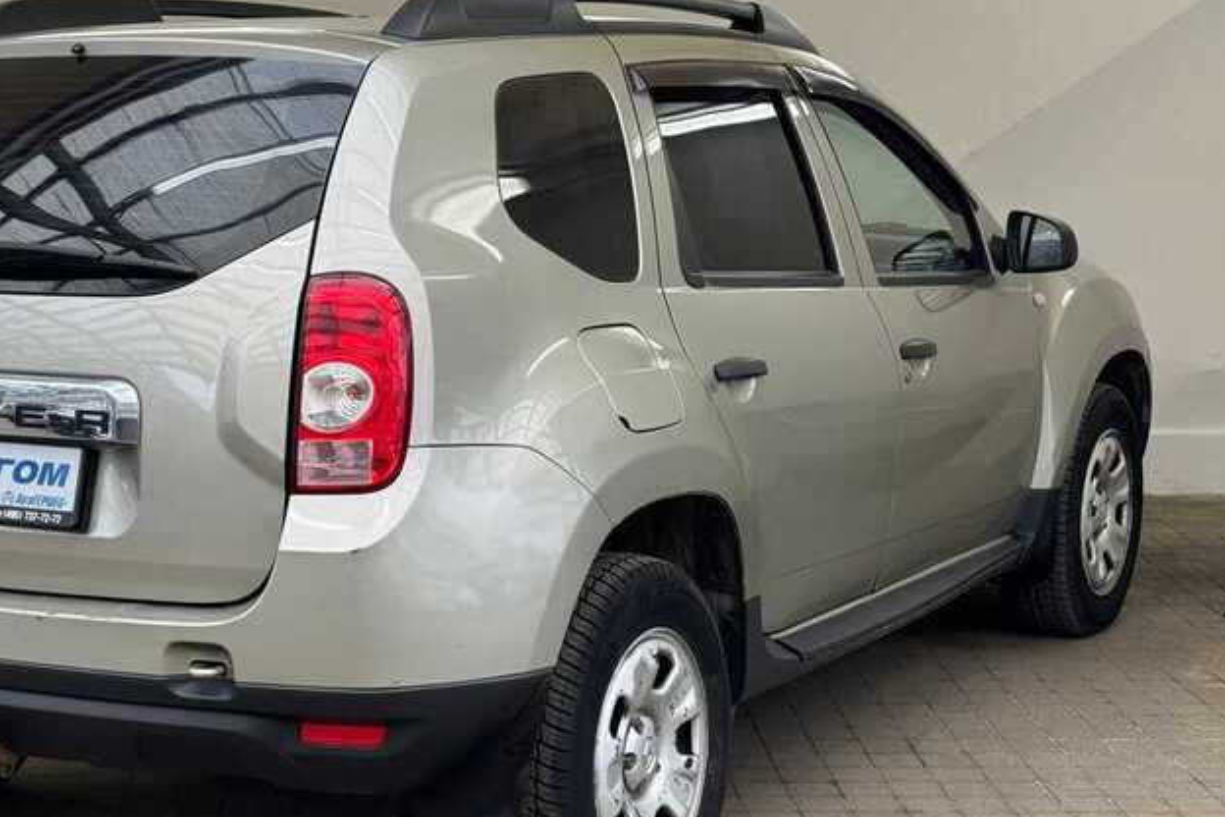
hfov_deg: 27.9
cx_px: 408
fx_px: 2450
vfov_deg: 18.9
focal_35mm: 72
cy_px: 394
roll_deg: +0.1
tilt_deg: -10.2
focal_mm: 6.76
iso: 64
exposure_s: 1/360
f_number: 1.78
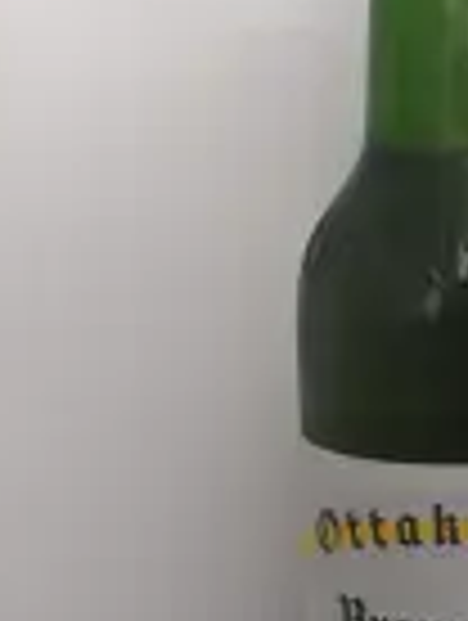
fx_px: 1402
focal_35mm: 78
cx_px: 540
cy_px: 270
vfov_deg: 25.0
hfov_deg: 18.1
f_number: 1.73
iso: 69
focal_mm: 4.38
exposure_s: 1/30.1
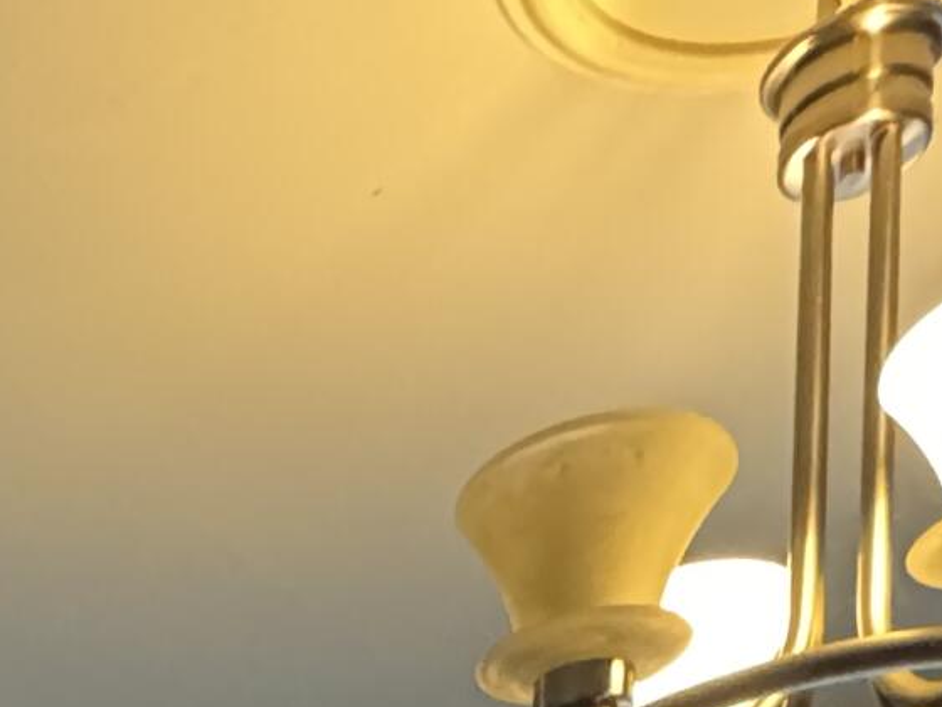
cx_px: -372
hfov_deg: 22.4
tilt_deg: -4.1
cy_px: 1732
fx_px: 2041
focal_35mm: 75
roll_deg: -0.7
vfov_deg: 13.6
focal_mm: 2.22
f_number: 2.2
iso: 800
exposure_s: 1/60
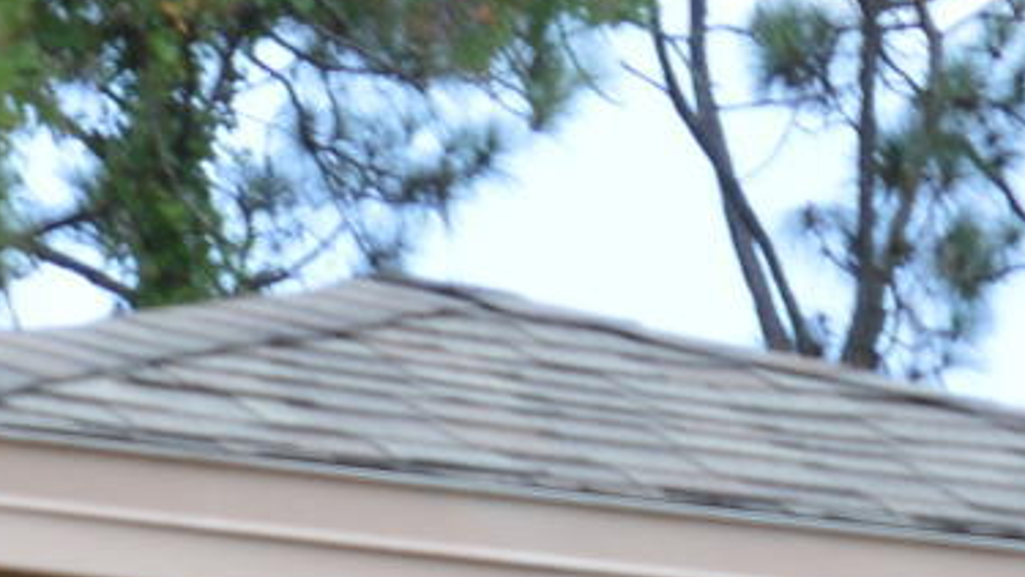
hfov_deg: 4.9
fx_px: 11937
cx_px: 1353
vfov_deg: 2.7
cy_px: 2379
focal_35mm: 439
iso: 100
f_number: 5.6
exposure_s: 1/125
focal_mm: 35
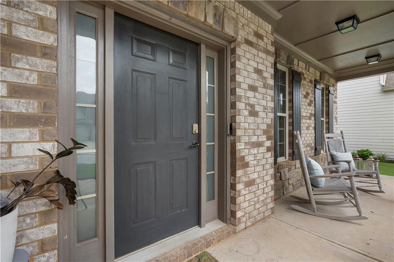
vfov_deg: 73.7
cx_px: 197
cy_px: 131
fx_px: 175
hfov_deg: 96.8
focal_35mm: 16
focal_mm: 16
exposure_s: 1/100
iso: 320
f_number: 16
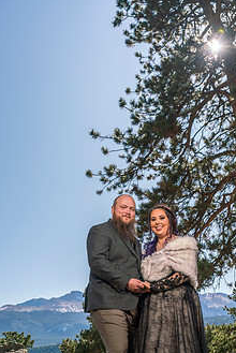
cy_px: 238
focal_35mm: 41
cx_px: 142
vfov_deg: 46.5
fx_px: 402
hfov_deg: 32.6
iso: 200
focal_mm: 30
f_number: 4.5
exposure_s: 1/2500
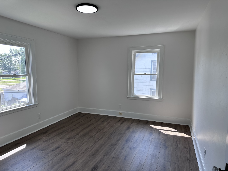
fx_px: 158
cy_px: 86
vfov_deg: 56.8
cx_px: 114
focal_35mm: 24
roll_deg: -0.1
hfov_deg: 71.6
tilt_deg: -4.1
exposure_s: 1/238
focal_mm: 6.86
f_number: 1.78
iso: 64
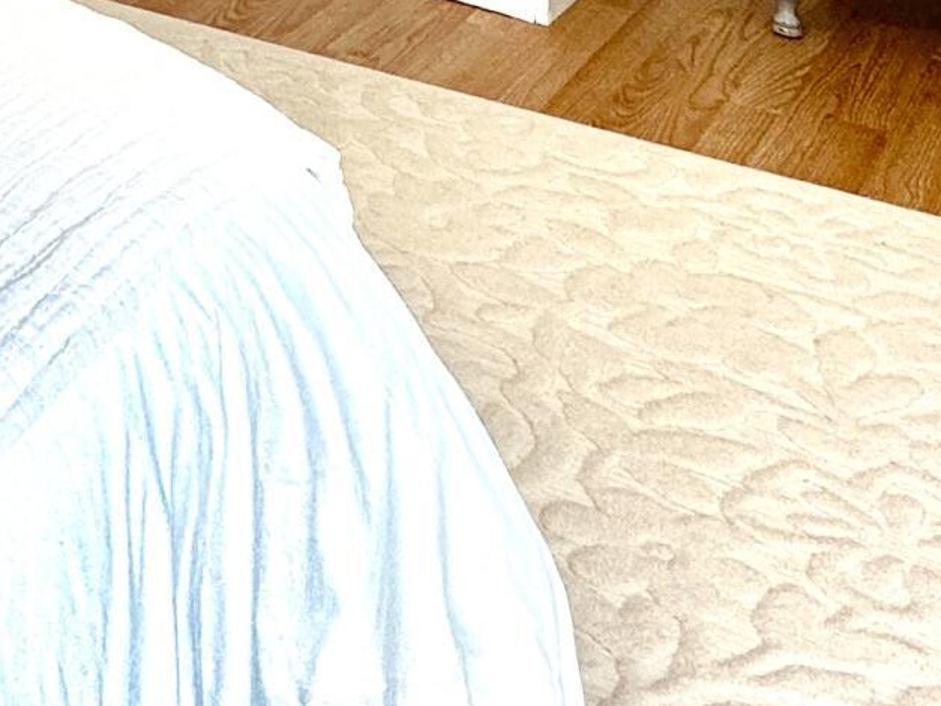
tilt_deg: -1.2
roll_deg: +1.2
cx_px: -404
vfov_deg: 16.7
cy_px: -692
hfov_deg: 23.9
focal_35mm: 67
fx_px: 1821
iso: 64
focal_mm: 2.22
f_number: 2.2
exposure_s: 1/99
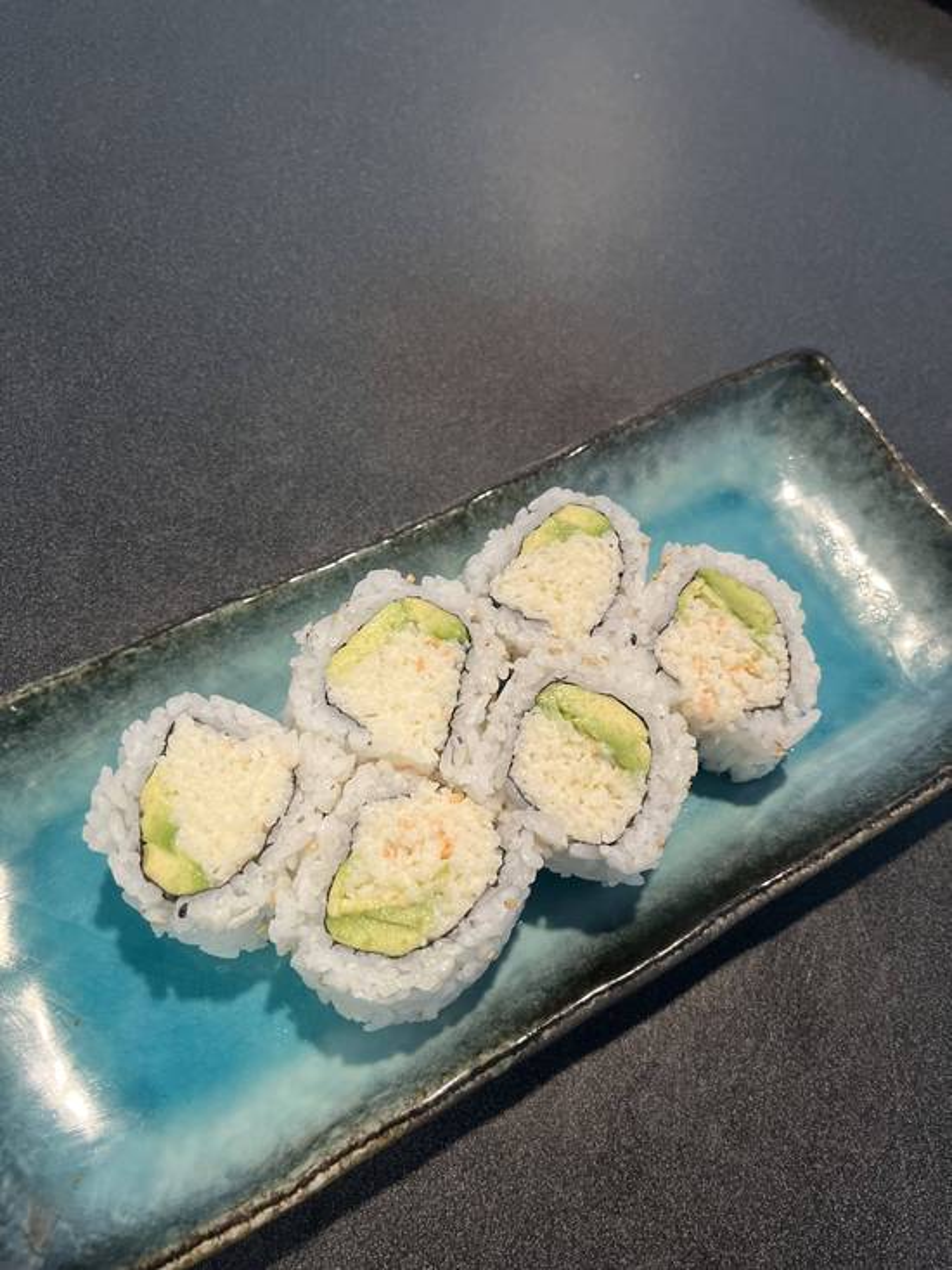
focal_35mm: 26
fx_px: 953
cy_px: 635
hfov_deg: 53.1
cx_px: 476
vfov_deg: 67.3
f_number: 1.6
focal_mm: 5.1
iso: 400
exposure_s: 1/60
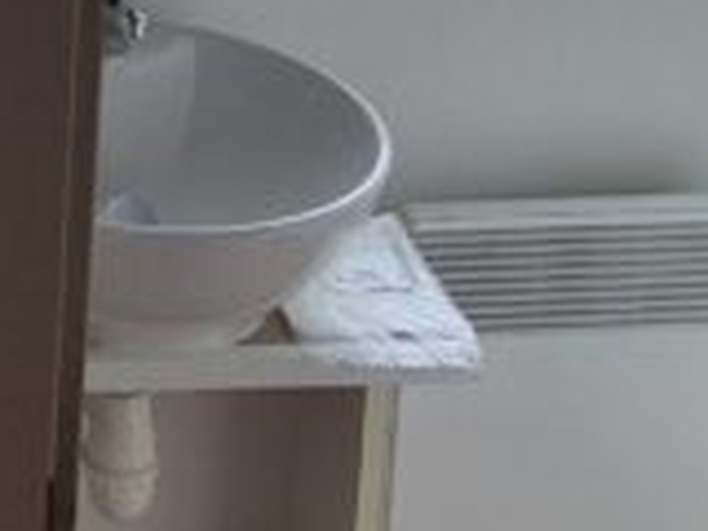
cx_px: -159
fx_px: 1698
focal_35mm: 83
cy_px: -345
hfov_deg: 21.7
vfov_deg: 15.8
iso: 200
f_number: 2.2
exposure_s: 1/512
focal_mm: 2.2
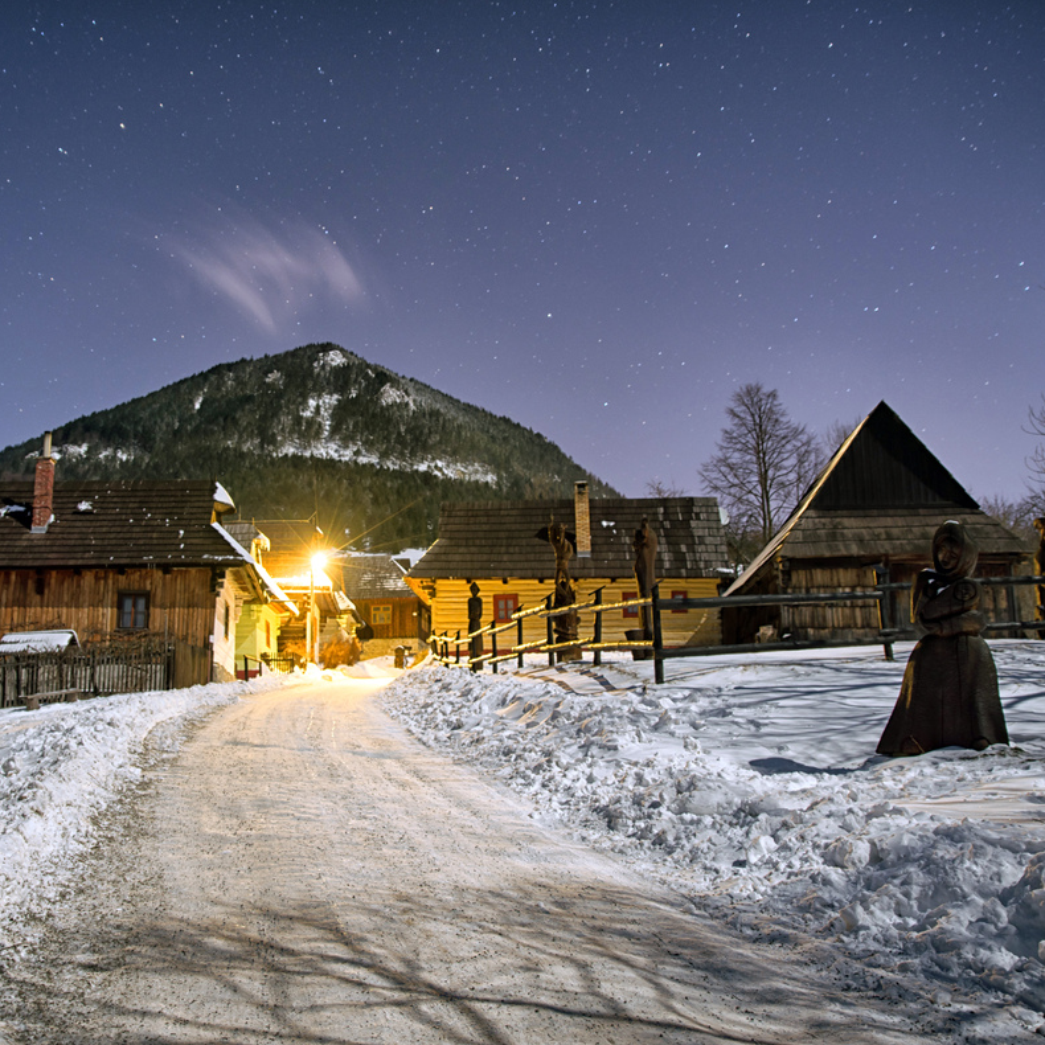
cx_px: 396
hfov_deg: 52.0
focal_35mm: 31
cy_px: 517
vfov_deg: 52.5
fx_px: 1059
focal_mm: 24
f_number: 2.8
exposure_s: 30
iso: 100
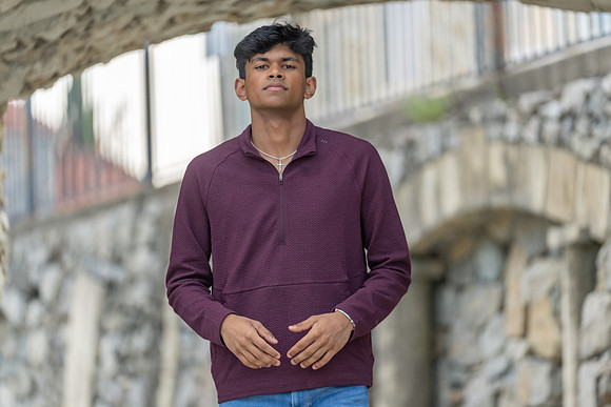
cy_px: 204
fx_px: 3073
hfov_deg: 11.4
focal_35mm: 181
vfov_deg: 7.6
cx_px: 306
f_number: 2.8
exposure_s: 1/1000
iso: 640
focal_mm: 181
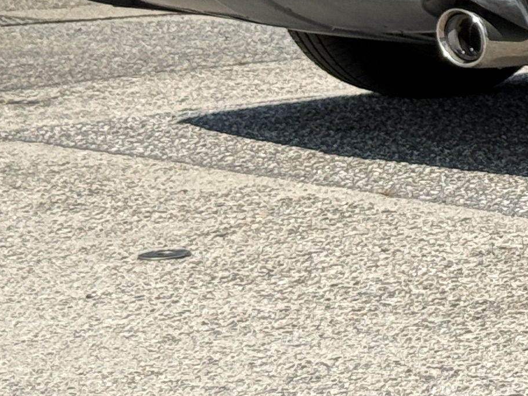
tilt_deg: +3.1
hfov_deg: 8.8
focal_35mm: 213
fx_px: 3248
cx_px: 1017
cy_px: -400
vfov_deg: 6.7
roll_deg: +0.3
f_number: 1.78
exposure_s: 1/3226
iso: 64
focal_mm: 6.76
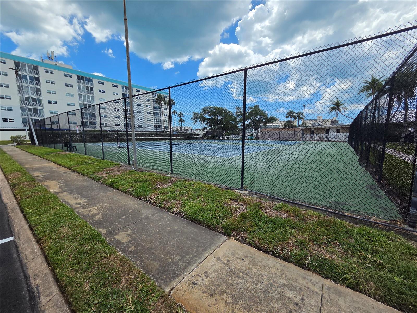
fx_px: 157
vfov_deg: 89.9
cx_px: 208
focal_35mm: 13
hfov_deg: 106.2
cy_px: 156
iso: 100
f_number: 2.2
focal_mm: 2.2
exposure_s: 1/4010
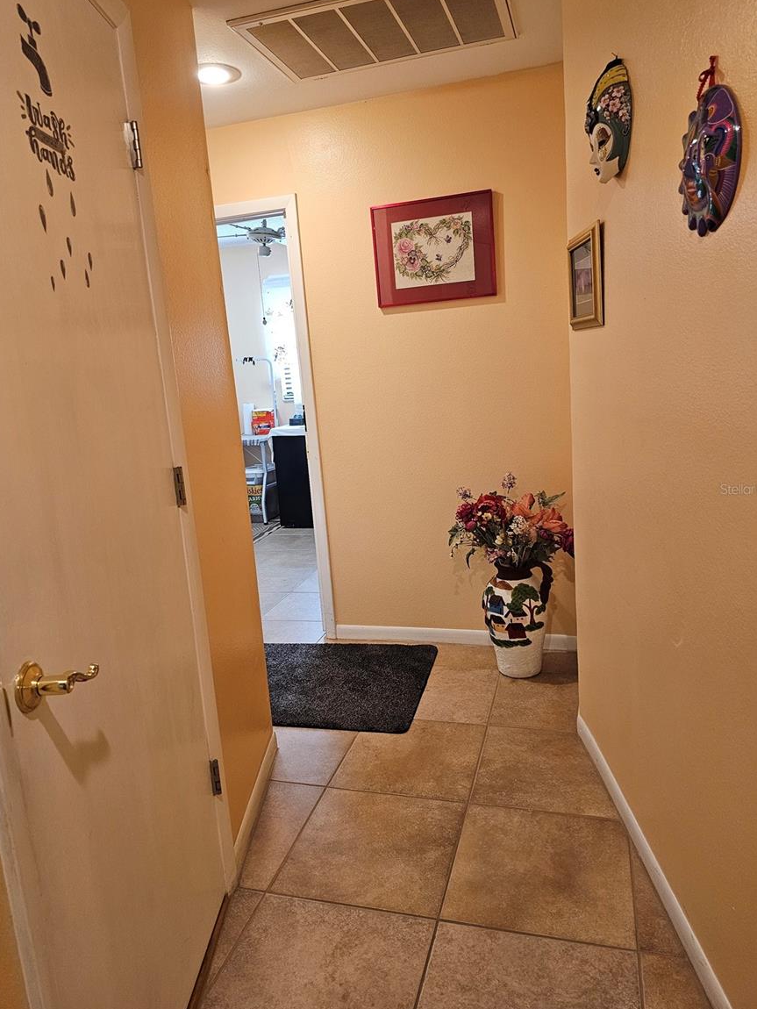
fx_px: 700
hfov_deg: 56.8
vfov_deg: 71.6
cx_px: 388
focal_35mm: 24
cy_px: 489
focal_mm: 6.3
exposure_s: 1/120
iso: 400
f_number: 1.7
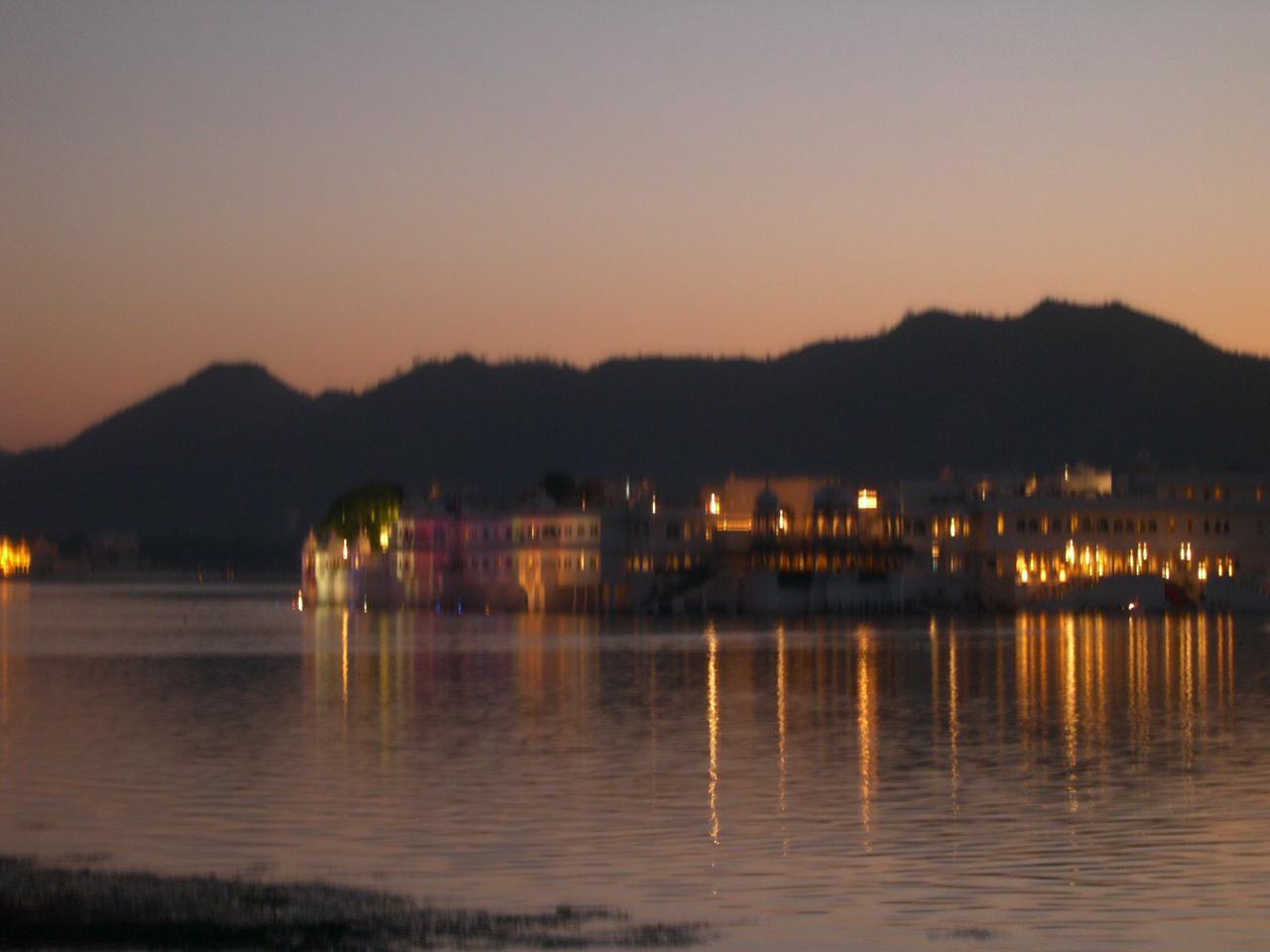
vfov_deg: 15.2
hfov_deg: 20.2
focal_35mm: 97
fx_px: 3559
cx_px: 635
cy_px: 476
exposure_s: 1.06
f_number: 4.6
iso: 200
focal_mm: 20.5
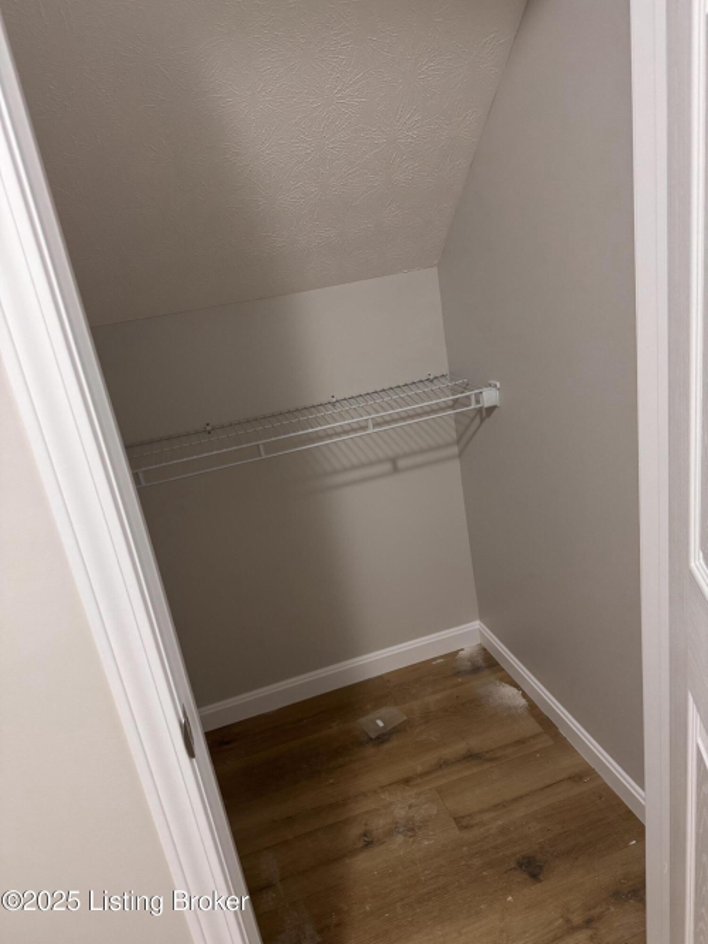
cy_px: 472
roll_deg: +10.8
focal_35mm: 24
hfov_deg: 56.8
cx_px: 354
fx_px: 655
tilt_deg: -19.2
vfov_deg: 71.6
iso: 250
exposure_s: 1/60
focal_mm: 6.76
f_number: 1.78
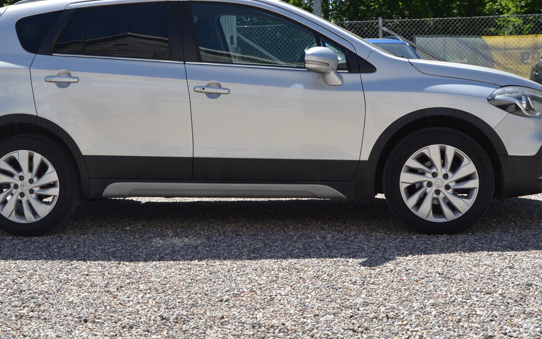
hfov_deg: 36.8
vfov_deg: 23.4
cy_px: 100
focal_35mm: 55
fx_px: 813
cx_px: 240
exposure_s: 1/250
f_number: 8
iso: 100
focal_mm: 24
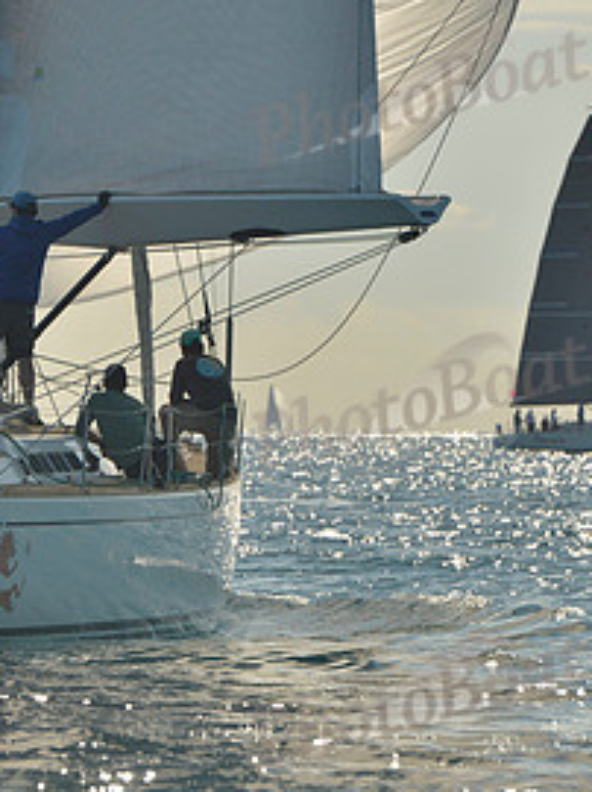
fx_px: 8496
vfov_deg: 5.3
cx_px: 103
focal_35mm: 372
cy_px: 283
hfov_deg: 4.0
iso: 200
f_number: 8
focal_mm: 180
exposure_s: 1/640
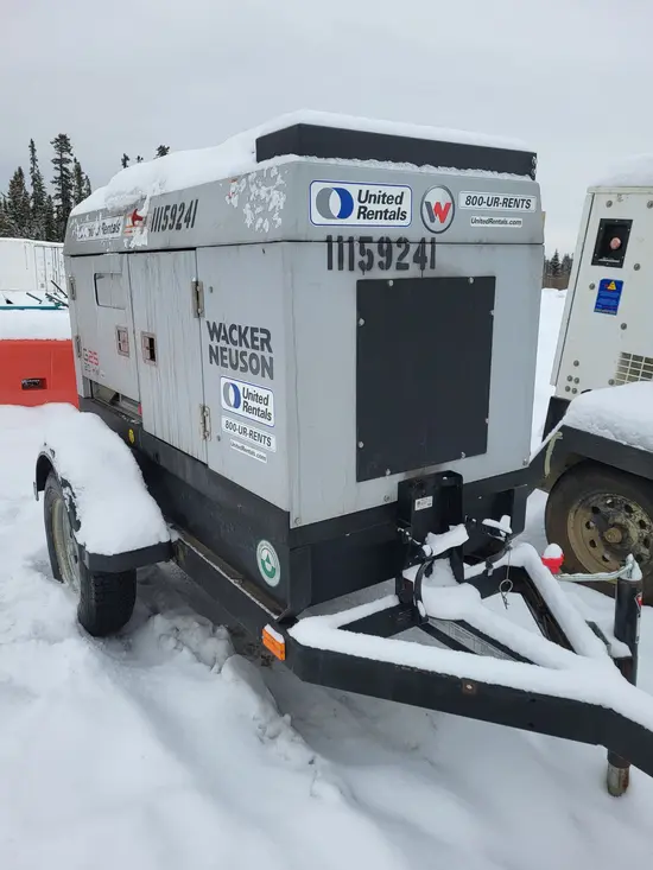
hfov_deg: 53.1
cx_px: 326
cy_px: 435
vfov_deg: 67.3
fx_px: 654
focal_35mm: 26
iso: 40
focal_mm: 5.4
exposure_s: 1/545
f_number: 1.8
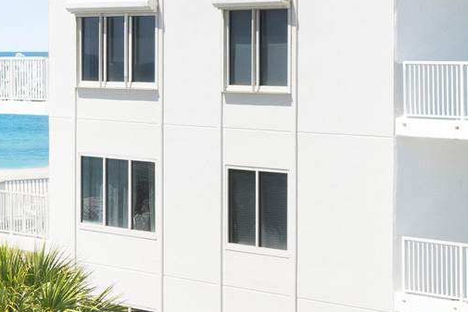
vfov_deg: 9.4
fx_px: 1898
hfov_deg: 14.0
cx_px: 167
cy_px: 42
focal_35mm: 146
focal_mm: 24
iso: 400
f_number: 11
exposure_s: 1/400
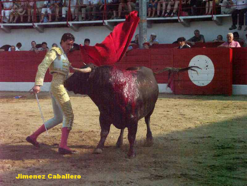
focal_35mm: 120
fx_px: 856
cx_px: 124
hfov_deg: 16.4
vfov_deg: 12.3
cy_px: 93
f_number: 4.5
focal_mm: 29.79
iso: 400
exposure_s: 1/2000
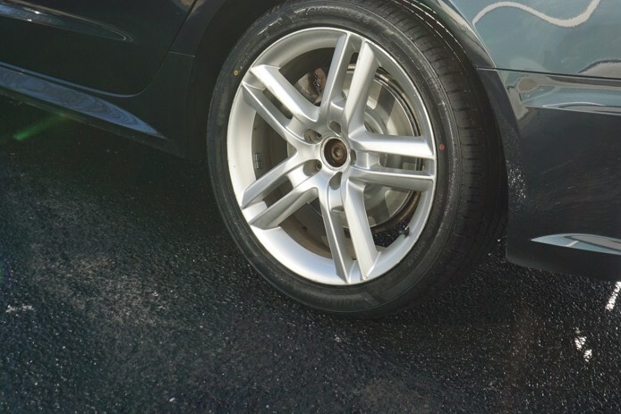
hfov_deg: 35.6
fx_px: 966
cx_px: 337
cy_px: -19
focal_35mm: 56
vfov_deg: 23.0
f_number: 8
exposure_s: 1/160
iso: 100
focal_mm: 16
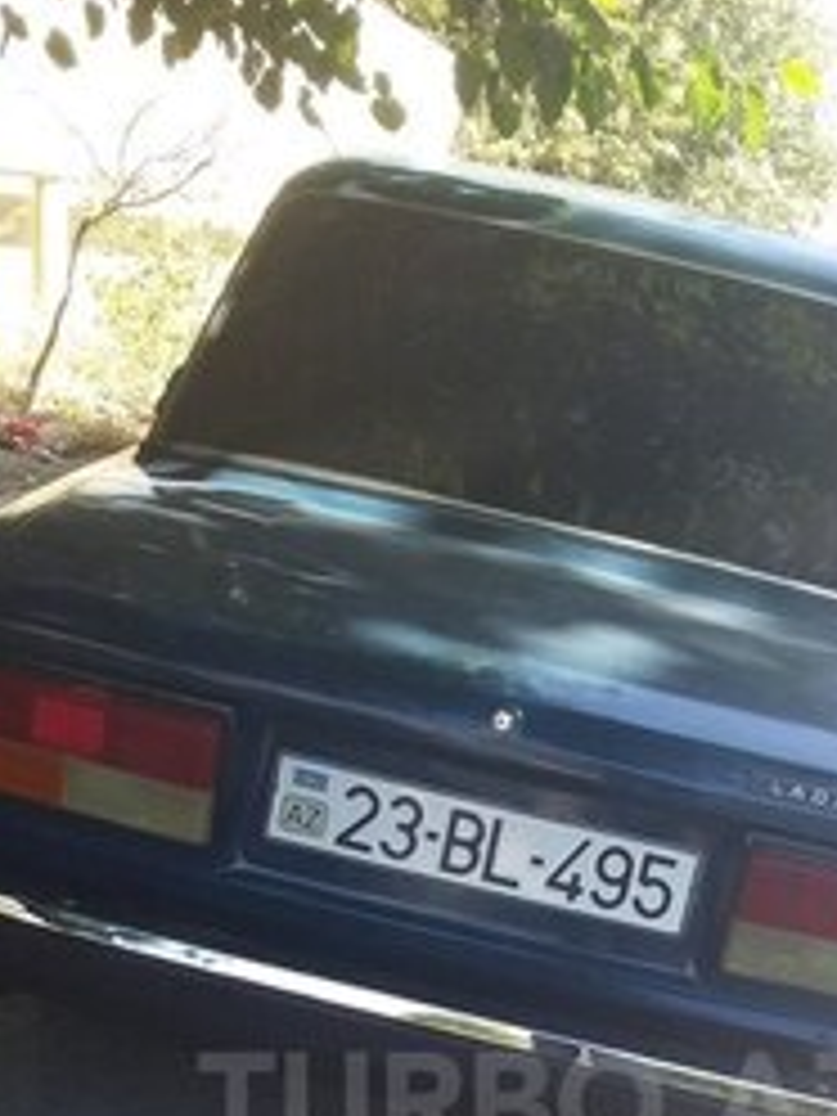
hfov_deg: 23.6
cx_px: 544
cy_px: 1102
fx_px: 1999
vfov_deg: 29.3
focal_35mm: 62
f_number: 2.2
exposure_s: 1/188
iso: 40
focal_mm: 3.3
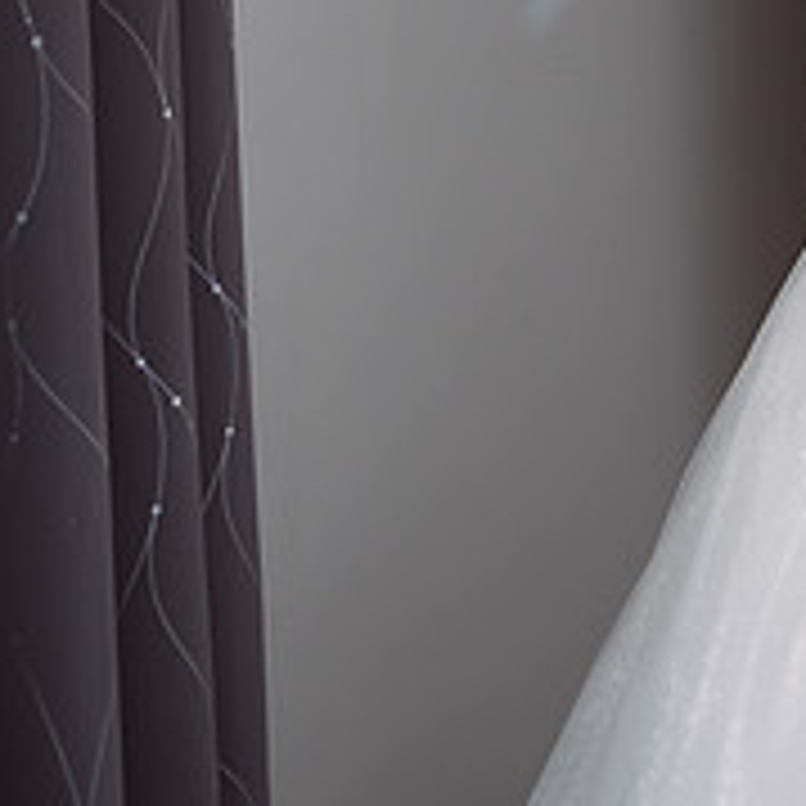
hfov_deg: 11.6
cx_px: 428
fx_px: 3951
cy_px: -133
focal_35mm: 150
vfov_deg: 11.4
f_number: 2.8
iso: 1000
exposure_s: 1/250
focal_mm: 48
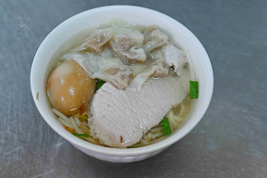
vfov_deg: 18.2
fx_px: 556
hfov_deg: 27.0
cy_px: 89
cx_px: 134
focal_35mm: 75
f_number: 3.2
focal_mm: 50
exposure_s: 1/200
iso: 1400
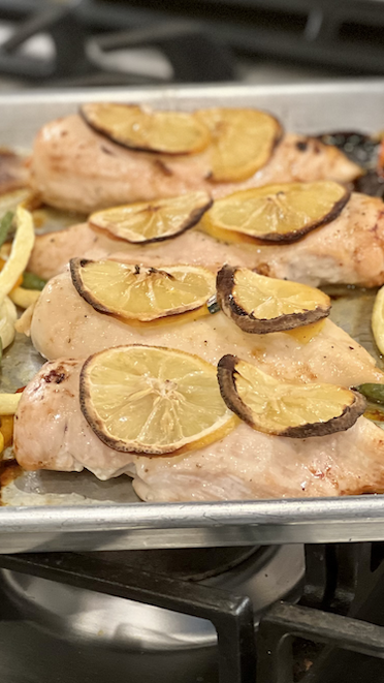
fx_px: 2298
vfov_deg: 16.9
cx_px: 207
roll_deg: +1.2
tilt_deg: -29.6
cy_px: 305
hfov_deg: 9.6
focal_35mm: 127
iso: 400
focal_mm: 9
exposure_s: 1/40
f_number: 2.8
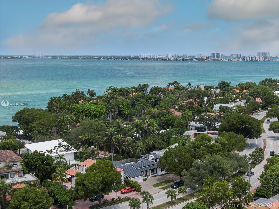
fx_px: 387
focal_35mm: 48
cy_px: 104
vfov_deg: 30.3
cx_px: 140
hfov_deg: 39.7
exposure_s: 1/1000
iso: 100
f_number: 3.8
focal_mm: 8.6
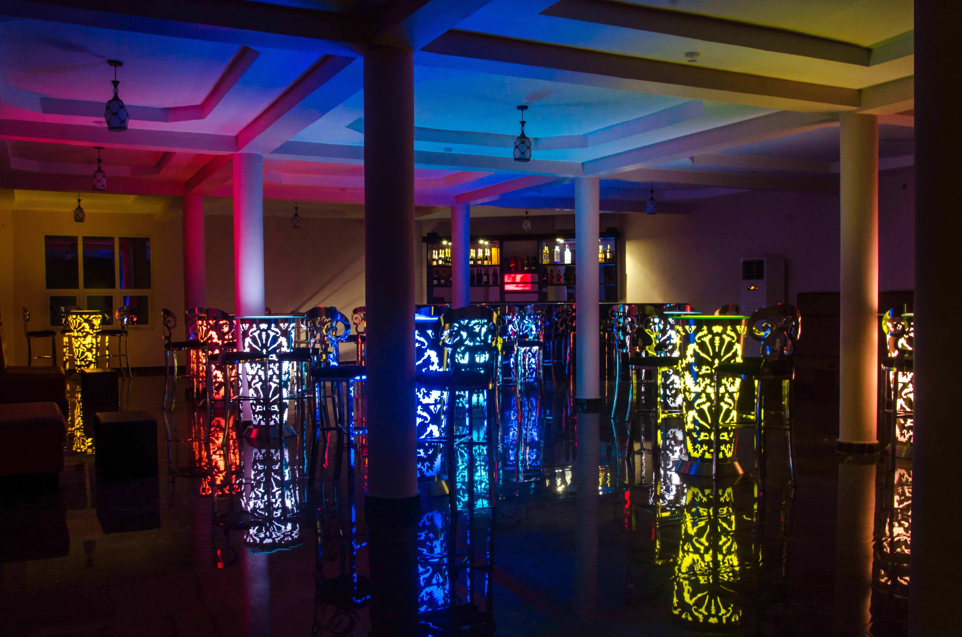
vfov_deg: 39.8
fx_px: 880
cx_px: 481
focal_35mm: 33
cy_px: 318
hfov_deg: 57.3
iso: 1000
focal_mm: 22
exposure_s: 1
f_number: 10
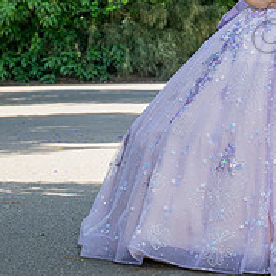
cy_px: 9
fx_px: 1515
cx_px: 424
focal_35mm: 168
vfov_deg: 10.3
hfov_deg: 10.1
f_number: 5.6
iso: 200
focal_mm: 55
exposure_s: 1/200
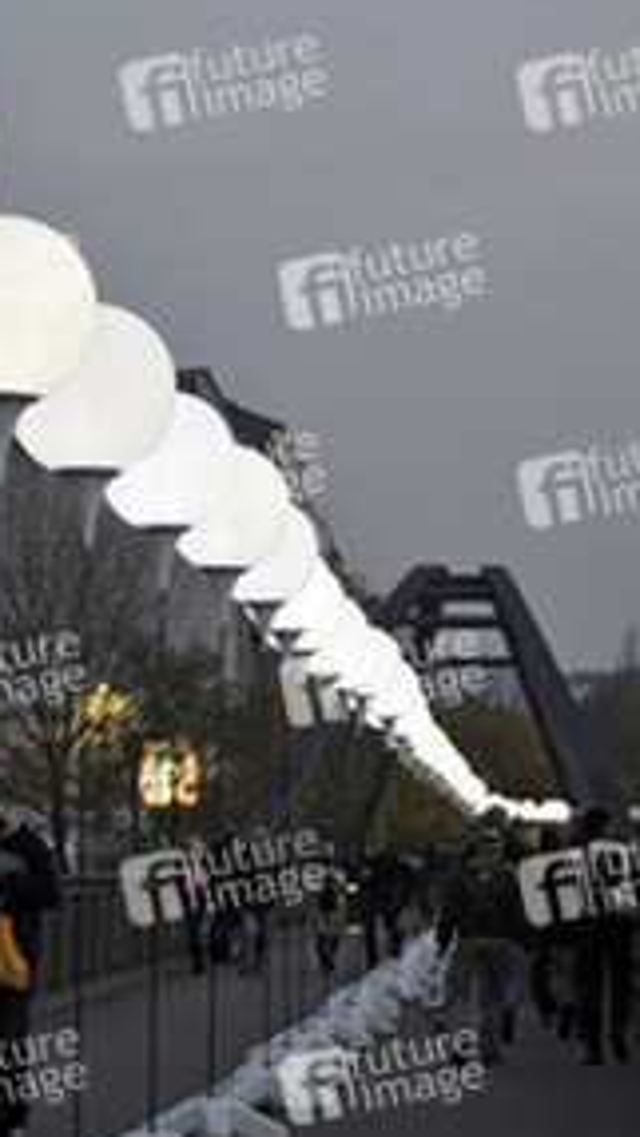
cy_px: 580
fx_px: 3980
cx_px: 276
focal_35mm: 132
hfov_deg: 9.2
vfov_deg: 16.3
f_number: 2.8
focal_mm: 80
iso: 1000
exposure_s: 1/80
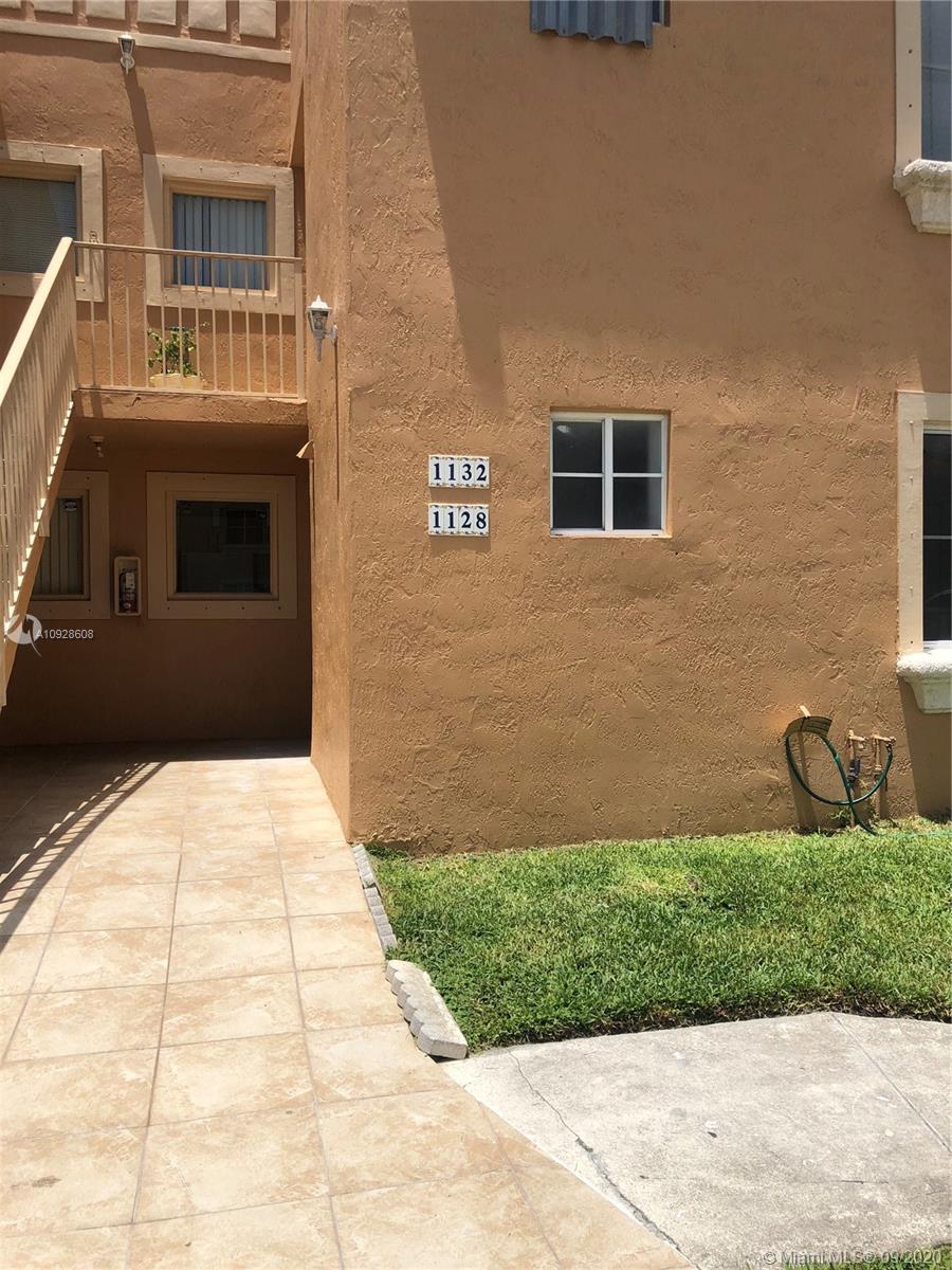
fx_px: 1027
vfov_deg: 63.4
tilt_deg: -0.9
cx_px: 476
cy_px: 635
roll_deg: +0.2
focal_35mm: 28
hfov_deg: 49.7
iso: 25
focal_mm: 4
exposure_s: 1/2825
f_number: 1.8
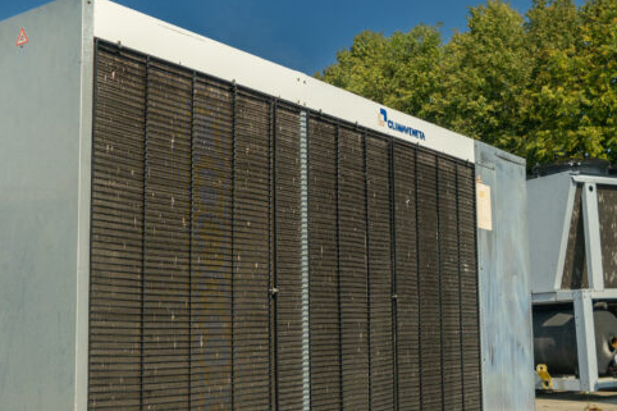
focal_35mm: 51
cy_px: 227
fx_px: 874
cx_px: 251
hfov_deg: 38.8
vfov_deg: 26.4
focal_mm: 24
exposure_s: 1/1250
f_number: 5.6
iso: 400
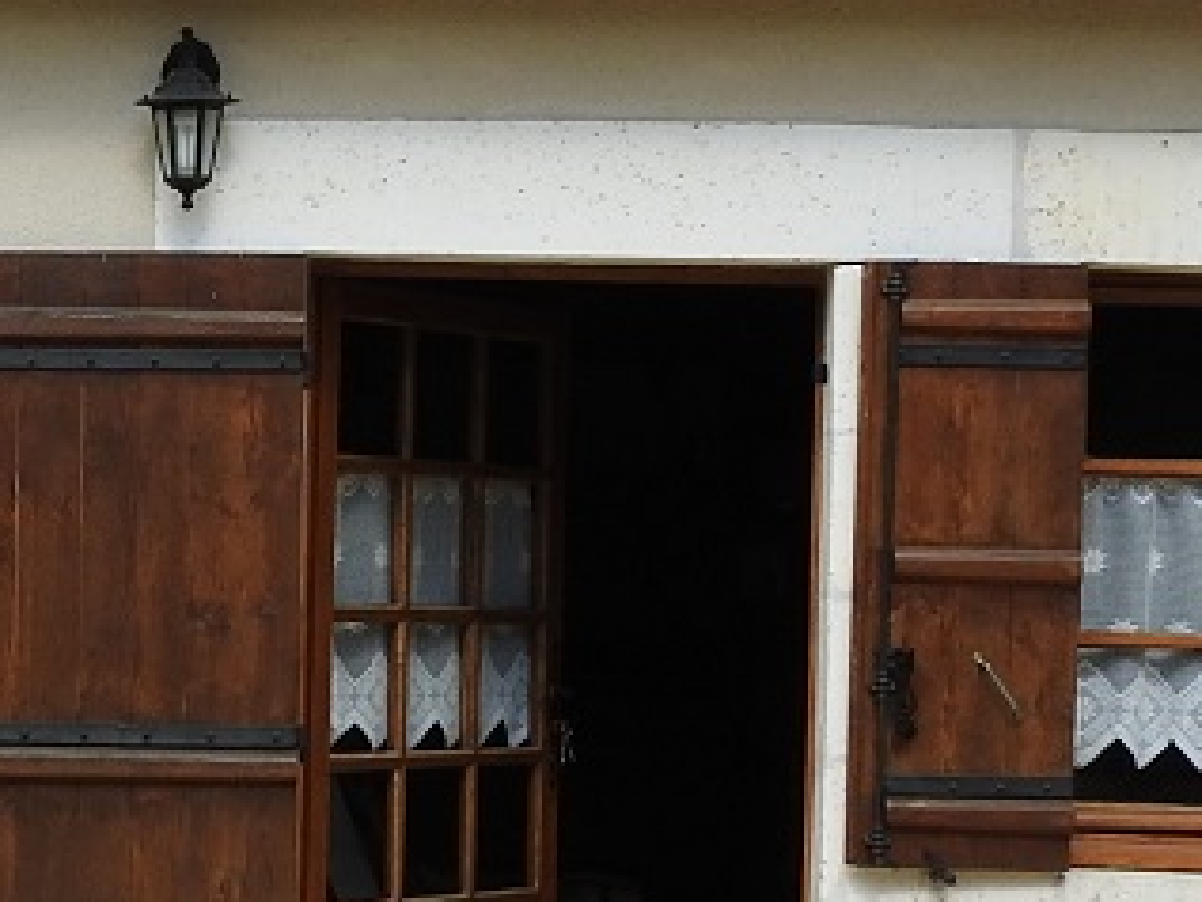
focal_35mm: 113
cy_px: 644
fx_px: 3925
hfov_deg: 17.0
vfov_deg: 13.1
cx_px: -11
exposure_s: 1/500
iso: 100
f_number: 3.8
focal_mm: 6.3
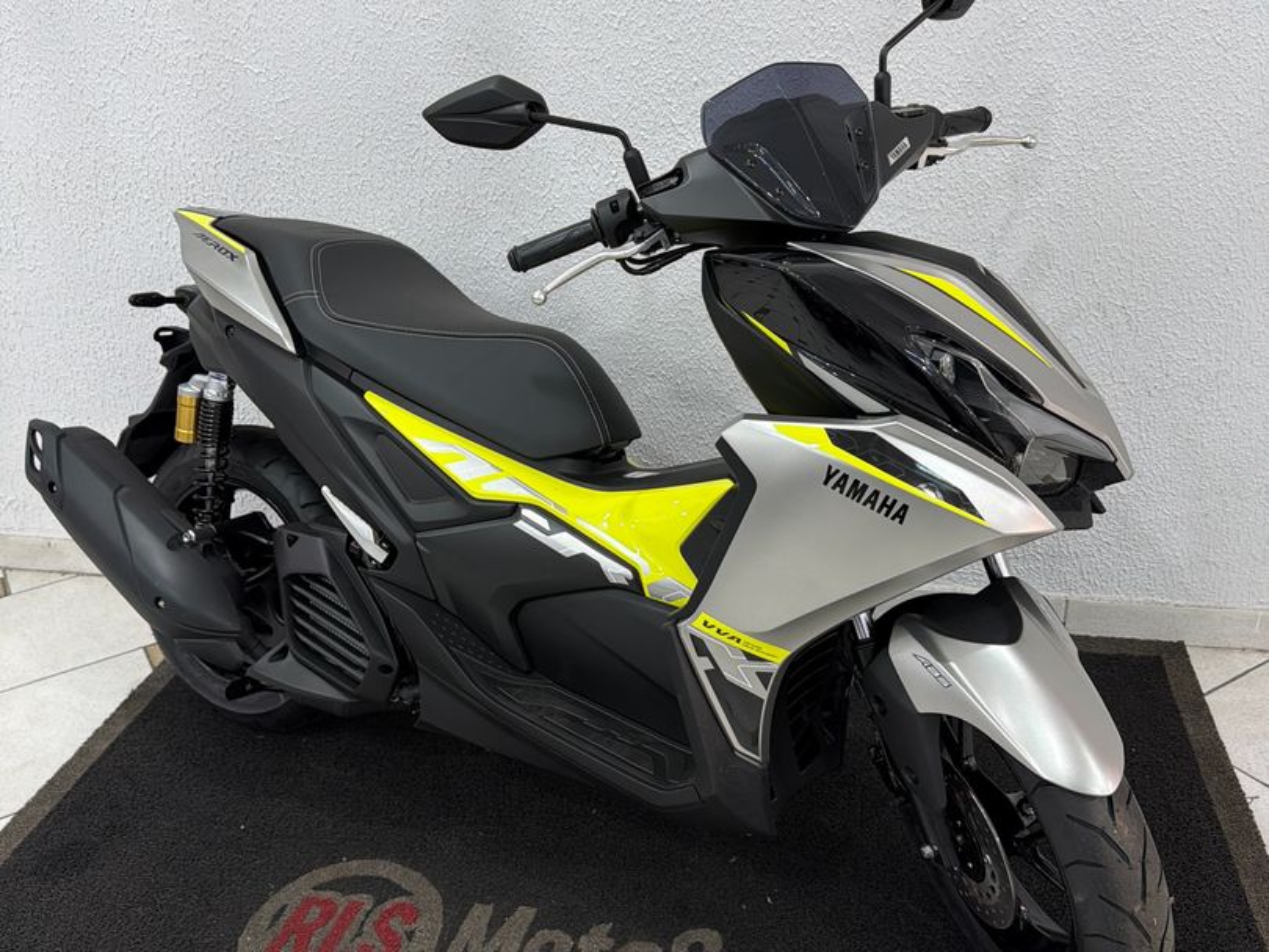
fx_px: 880
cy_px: 476
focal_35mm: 24
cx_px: 634
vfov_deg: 56.8
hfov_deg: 71.6
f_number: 1.78
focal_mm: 6.76
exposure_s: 1/60
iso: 100
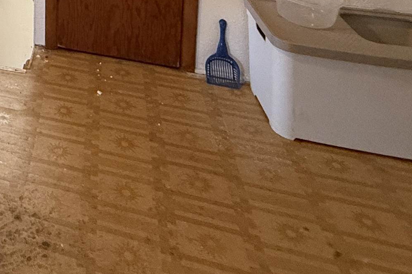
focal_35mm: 45
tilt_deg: -6.8
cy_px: -170
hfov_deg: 35.2
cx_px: -74
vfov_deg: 22.5
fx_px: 515
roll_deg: +2.0
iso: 400
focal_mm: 2.22
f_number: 2.2
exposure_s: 1/60
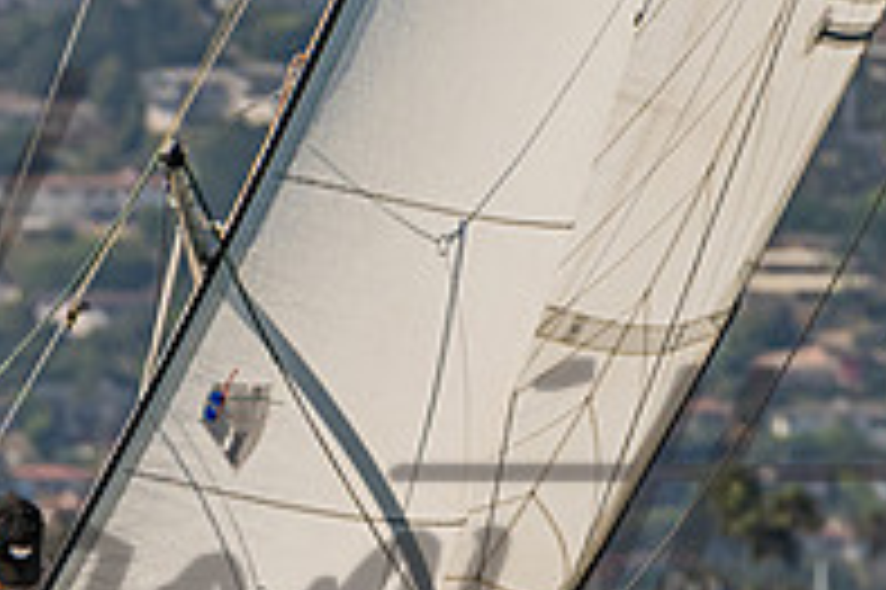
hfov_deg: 1.3
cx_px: 211
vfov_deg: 0.9
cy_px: 404
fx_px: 39492
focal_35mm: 1606
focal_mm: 400
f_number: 8
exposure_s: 1/2500
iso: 500
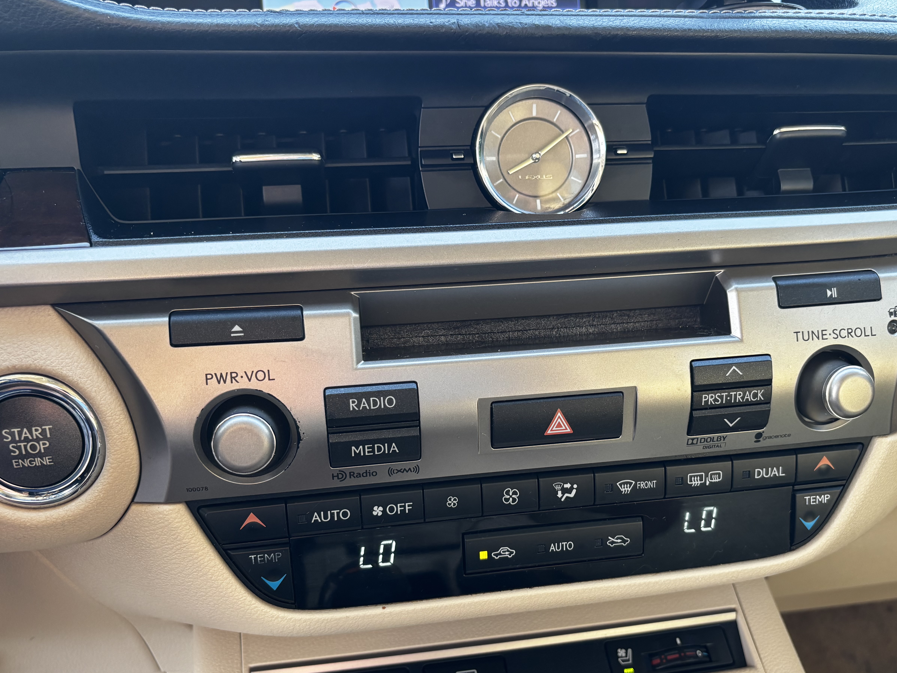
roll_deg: +0.3
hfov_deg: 58.3
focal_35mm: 31
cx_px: 475
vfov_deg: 45.2
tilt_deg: -21.3
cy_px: 399
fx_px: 803
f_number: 1.6
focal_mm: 5.96
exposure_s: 1/121
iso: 125
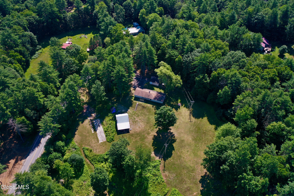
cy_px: 98
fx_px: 229
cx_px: 147
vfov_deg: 46.4
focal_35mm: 28
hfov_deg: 65.5
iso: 100
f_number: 3.2
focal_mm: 10.26
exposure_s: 1/40
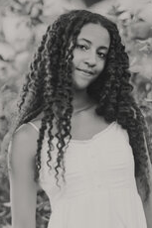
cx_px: 44
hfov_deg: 5.0
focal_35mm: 274
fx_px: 1738
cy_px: 160
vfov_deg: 7.5
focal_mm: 105
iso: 400
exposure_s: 1/2000
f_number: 1.6
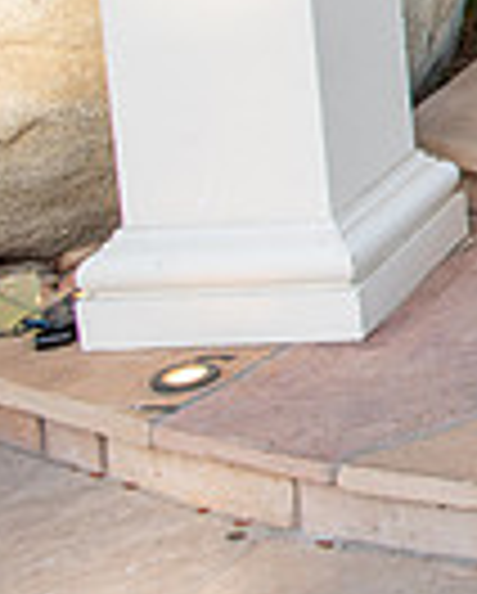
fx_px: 1743
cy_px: -263
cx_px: 1287
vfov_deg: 17.6
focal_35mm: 99
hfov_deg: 11.5
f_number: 5.6
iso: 200
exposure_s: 1/160
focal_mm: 24
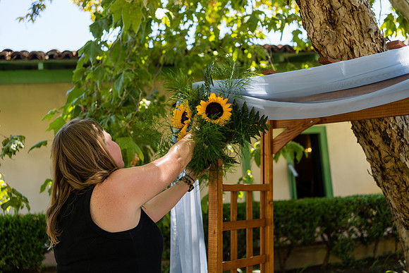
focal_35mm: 35
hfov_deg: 54.4
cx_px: 204
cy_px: 136
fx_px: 398
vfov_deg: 37.9
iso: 100
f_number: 2.5
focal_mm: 35
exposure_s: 1/320
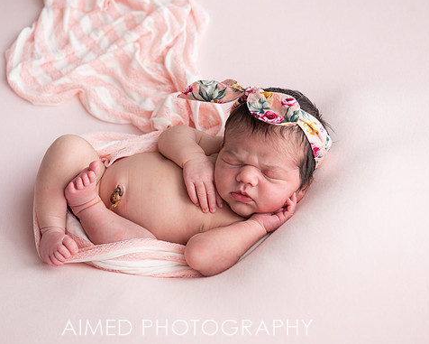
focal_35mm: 80
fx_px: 1016
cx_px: 188
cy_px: 170
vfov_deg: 19.2
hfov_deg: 23.8
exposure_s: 1/200
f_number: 4
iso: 250
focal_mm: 70
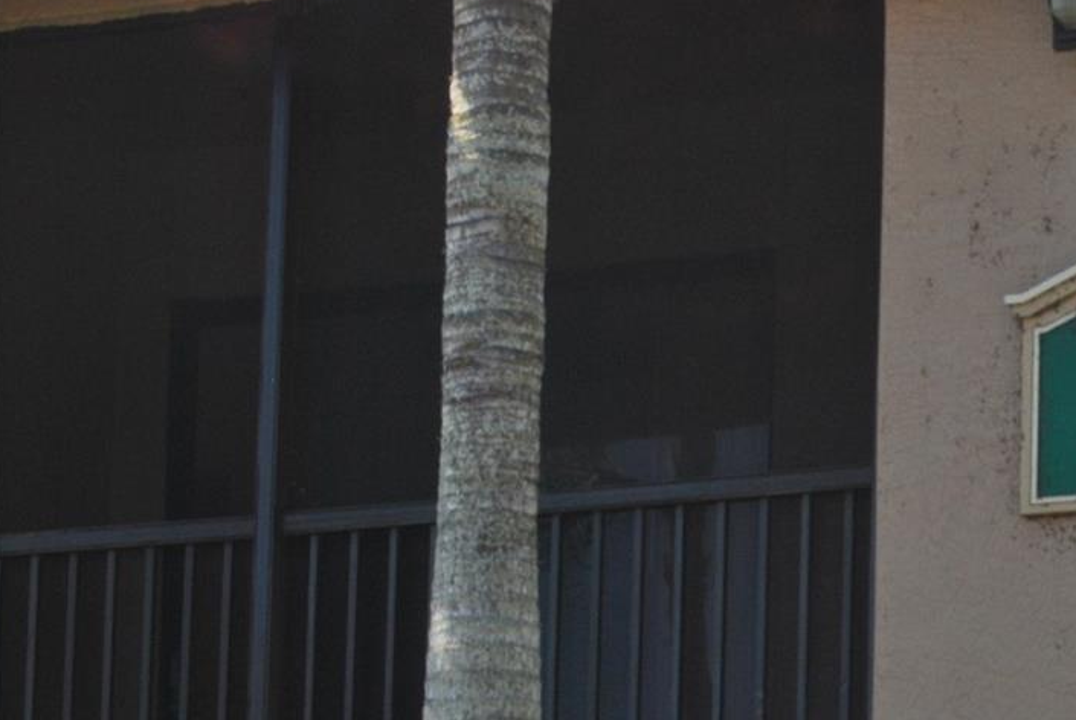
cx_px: 1212
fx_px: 5600
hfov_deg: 10.8
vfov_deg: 7.3
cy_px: 792
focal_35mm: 187
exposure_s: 1/60
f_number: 5.6
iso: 200
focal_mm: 55
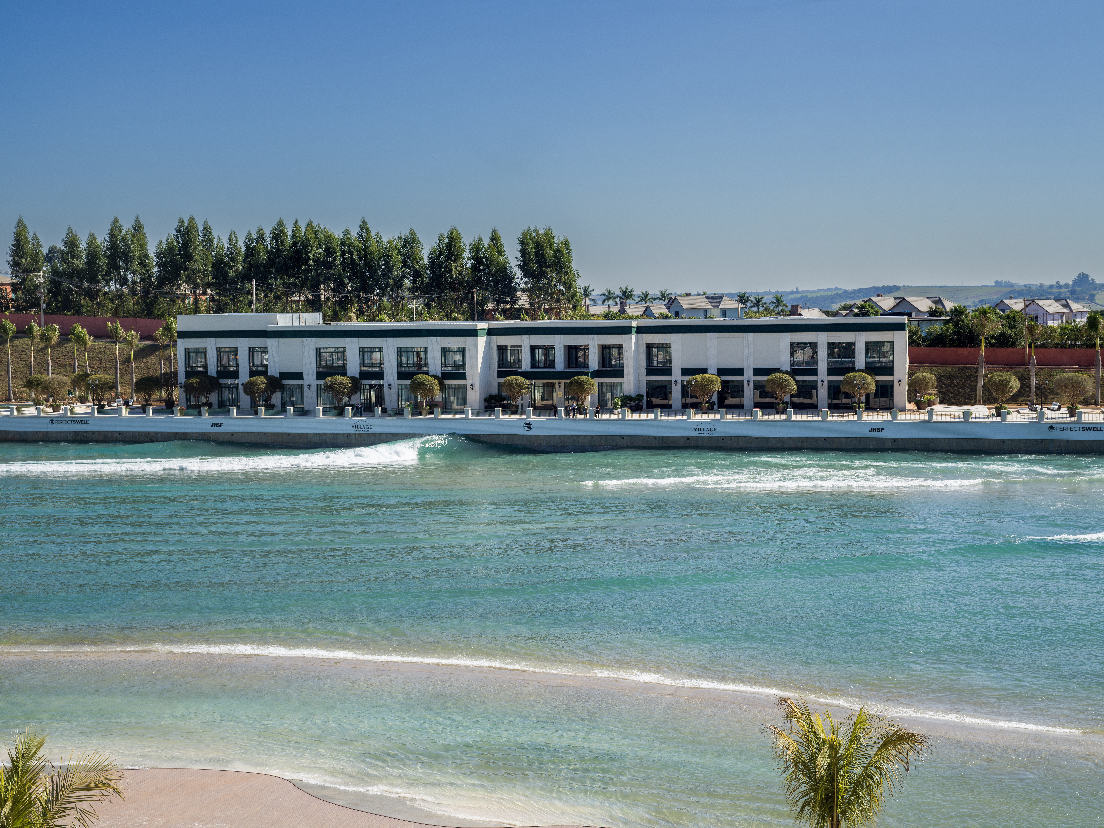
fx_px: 1499
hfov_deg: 40.4
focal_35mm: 47
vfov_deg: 30.9
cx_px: 552
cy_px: 414
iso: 100
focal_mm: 60
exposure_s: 1/180
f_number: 9.5
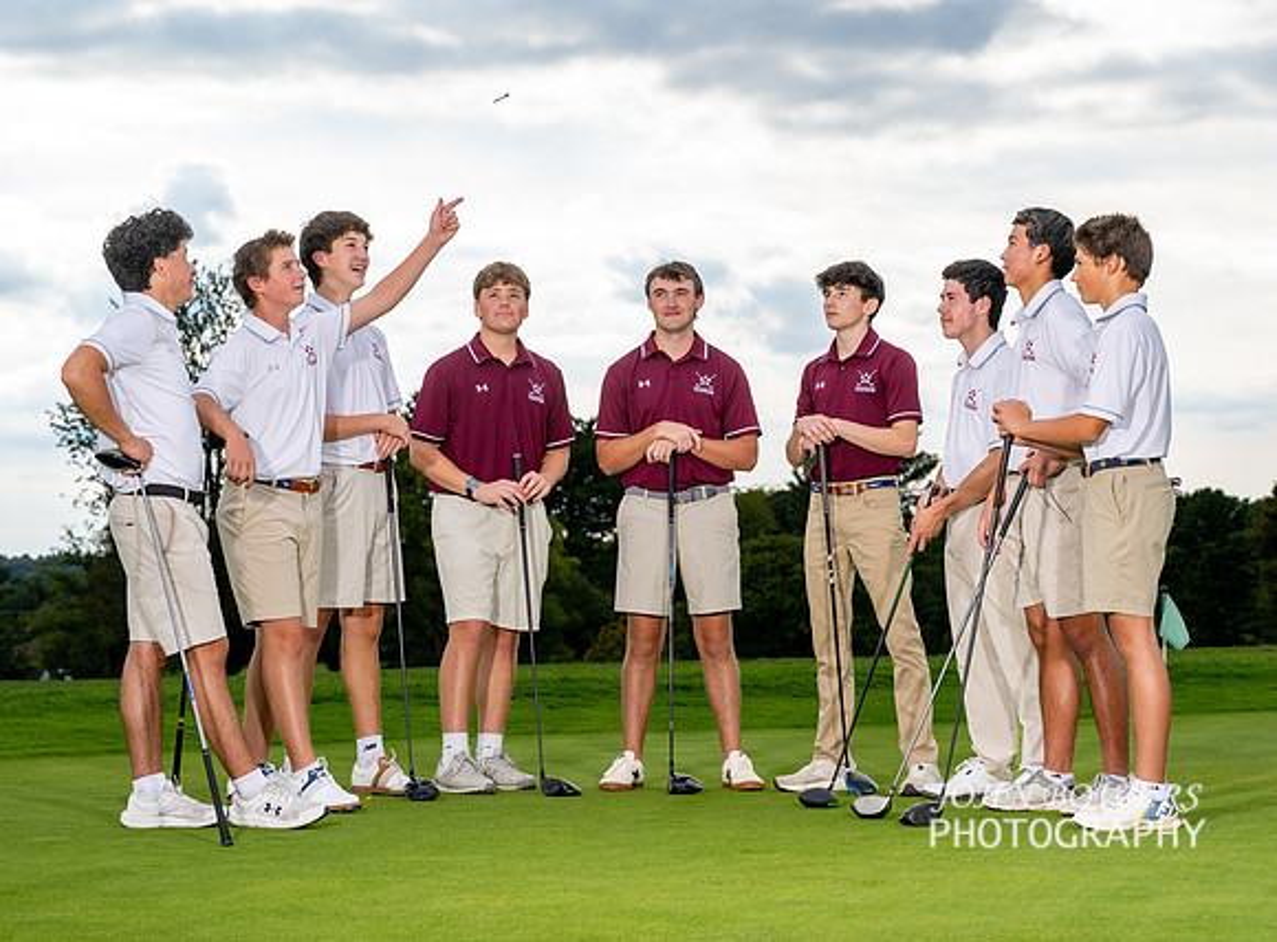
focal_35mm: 86
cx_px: 765
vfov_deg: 16.9
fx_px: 3162
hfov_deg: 22.8
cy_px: 411
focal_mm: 70
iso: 160
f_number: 5.6
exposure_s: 1/500
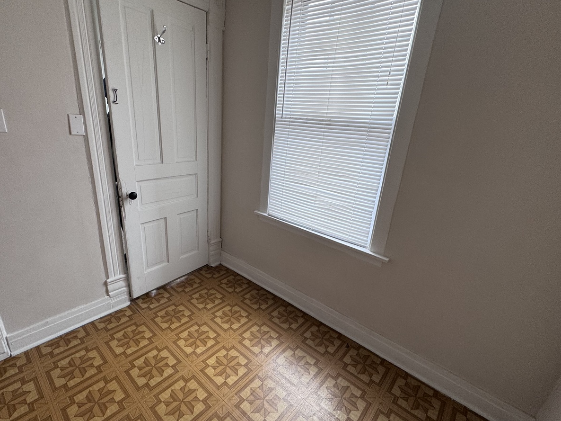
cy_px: 220
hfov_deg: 91.0
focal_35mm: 17
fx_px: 275
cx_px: 270
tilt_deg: -20.1
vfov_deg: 74.7
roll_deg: -5.3
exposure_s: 1/99
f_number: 2.2
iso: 100
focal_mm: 2.22
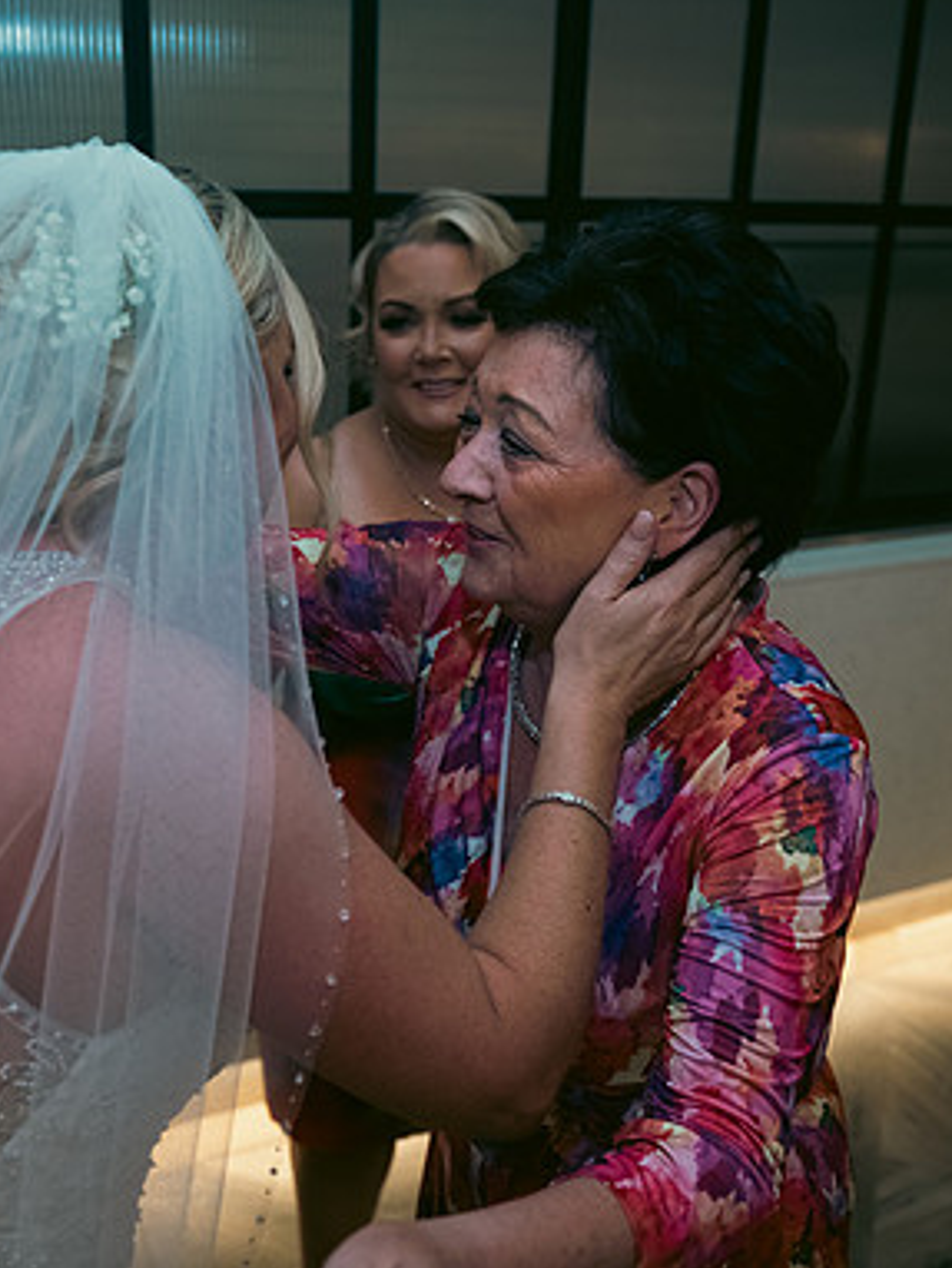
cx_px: 415
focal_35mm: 35
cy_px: 636
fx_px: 1282
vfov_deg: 52.6
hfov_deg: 40.7
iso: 800
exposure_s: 1/160
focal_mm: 24
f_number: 3.5
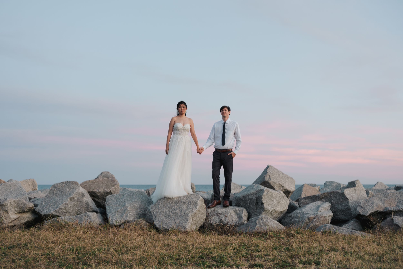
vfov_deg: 31.0
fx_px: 483
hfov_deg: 45.3
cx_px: 194
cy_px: 112
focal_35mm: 43
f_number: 4.5
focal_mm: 50
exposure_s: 1/30
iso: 800
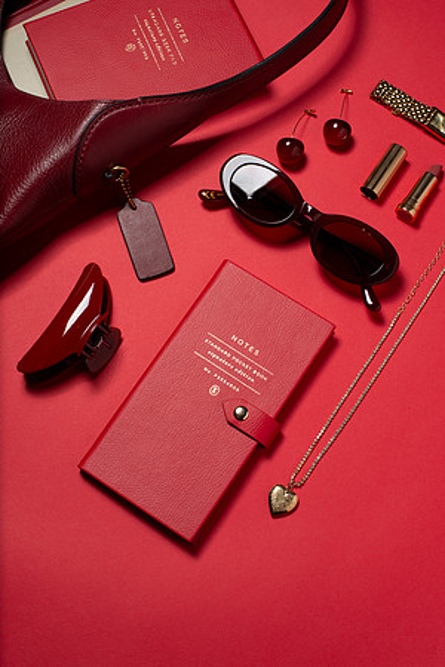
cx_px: 222
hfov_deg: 27.0
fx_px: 927
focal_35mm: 50
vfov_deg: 39.6
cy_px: 334
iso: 200
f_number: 11
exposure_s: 1/250
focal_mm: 50
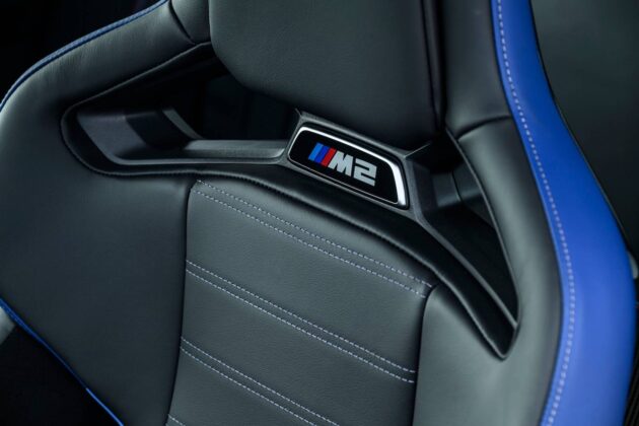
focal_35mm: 110
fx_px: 1952
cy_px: 213
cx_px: 320
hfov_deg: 18.6
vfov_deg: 12.5
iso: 125
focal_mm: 110
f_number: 9
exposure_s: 1/20
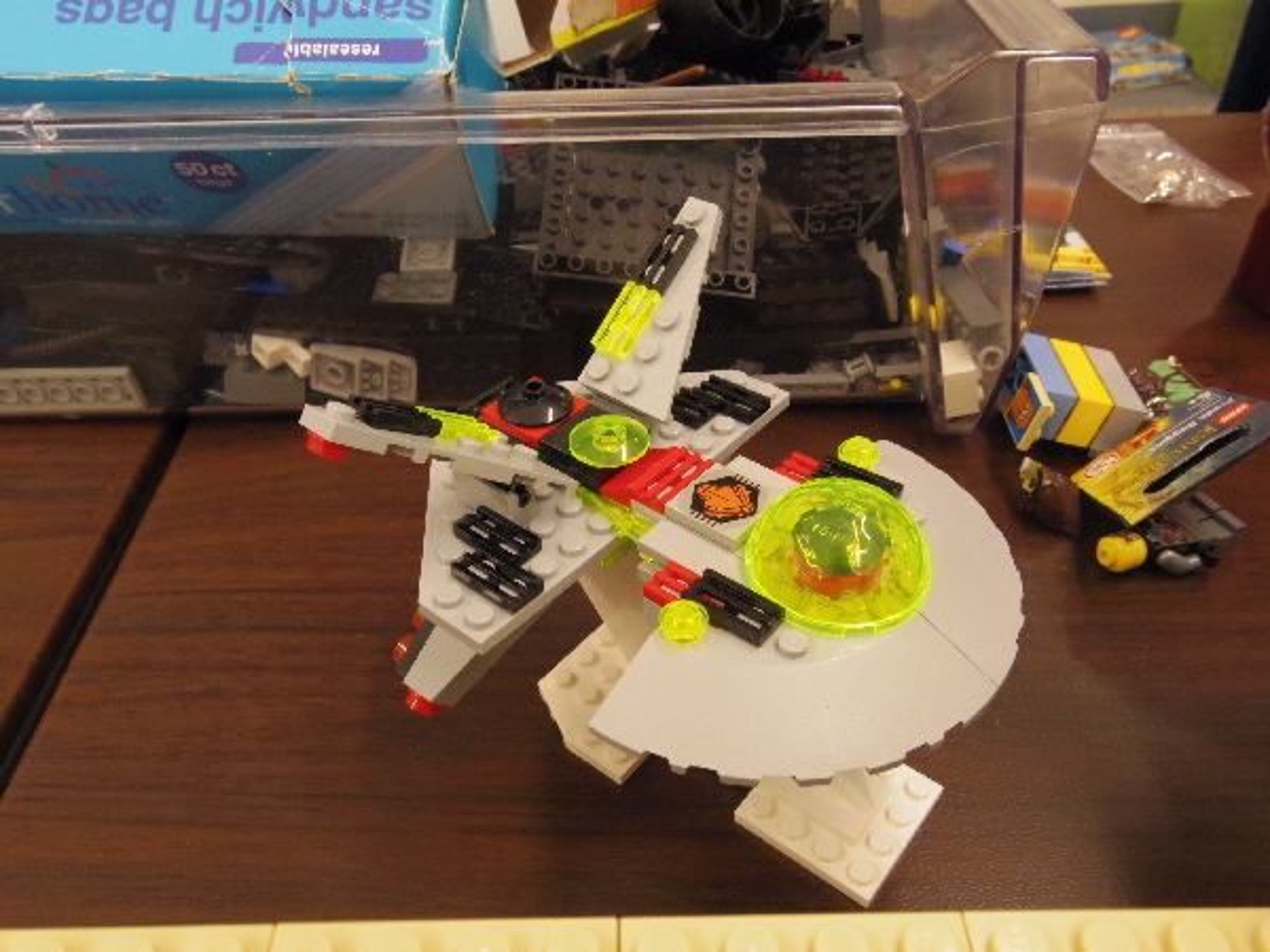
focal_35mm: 27
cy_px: 476
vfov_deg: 51.4
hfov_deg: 65.3
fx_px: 991
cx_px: 635
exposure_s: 1/50
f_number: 4.5
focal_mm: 5
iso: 800
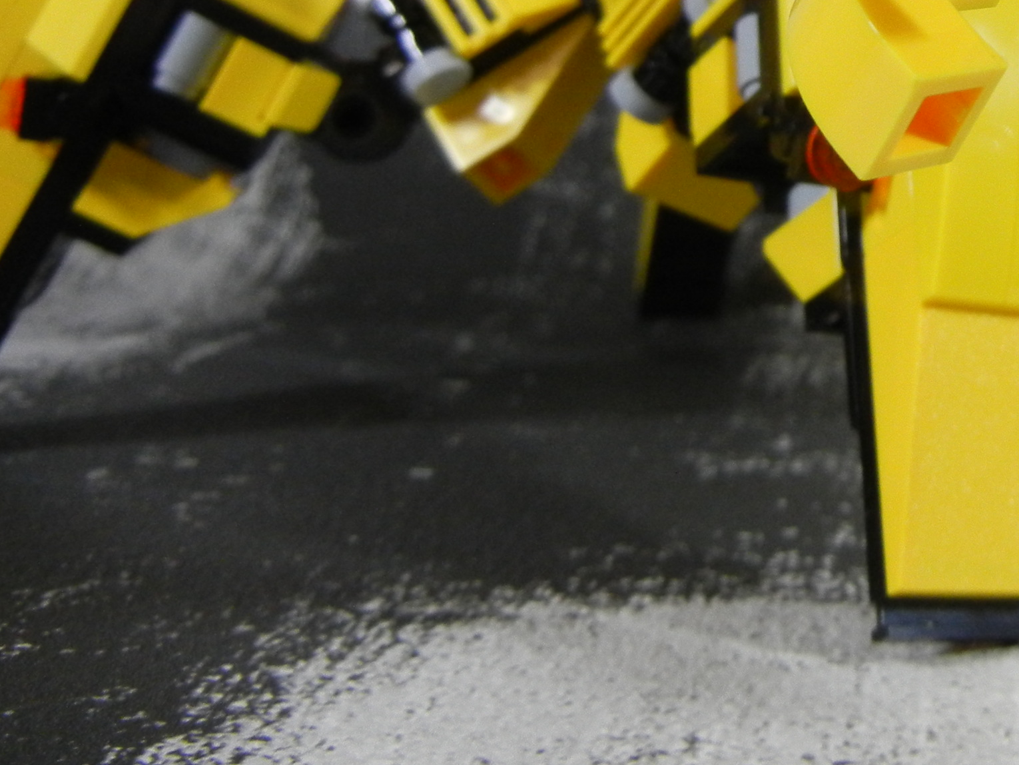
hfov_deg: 28.3
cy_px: -9
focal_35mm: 64
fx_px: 1884
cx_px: 1028
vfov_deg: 22.0
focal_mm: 5.4
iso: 400
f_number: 3.5
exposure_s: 1/57.2
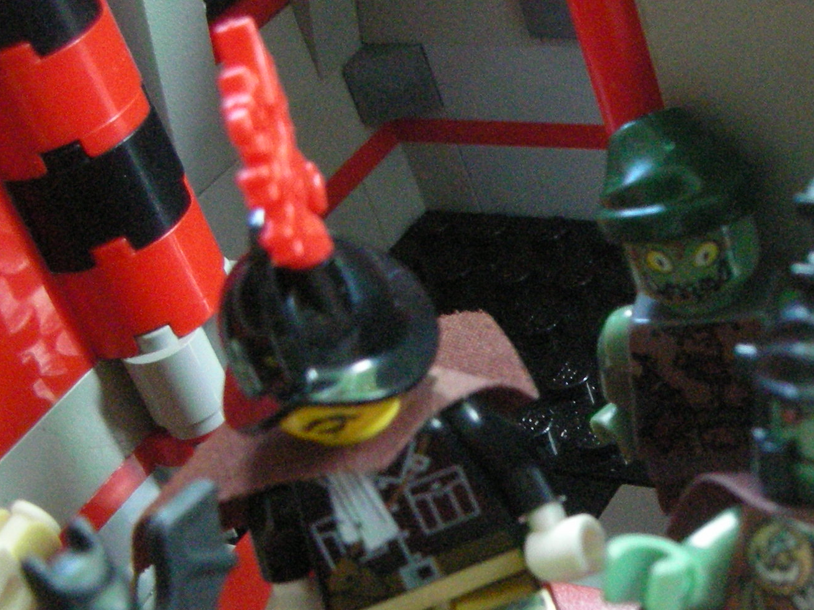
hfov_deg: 24.6
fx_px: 1764
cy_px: 480
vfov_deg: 19.5
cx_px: 846
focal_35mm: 75
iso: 400
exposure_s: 1/39.6
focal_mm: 5.8
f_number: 3
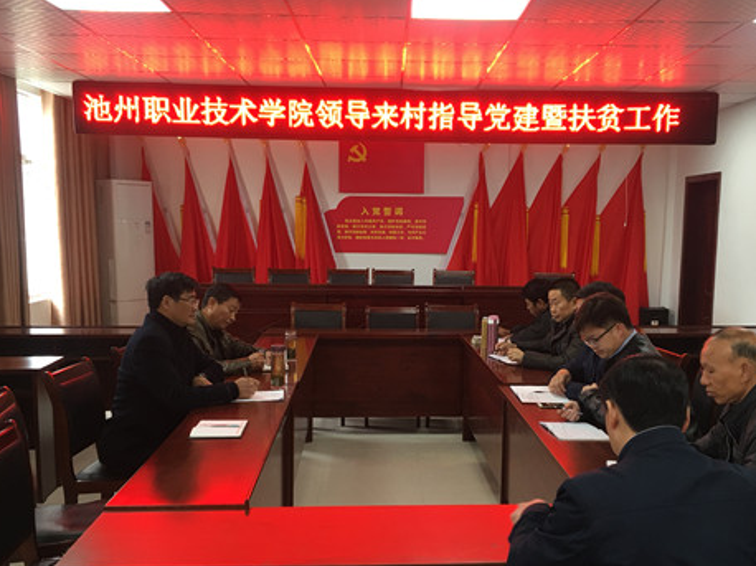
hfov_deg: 48.9
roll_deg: -1.8
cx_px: 418
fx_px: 829
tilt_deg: -7.7
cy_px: 347
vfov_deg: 37.5
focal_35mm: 38
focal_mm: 4.15
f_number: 2.2
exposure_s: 1/17
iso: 32
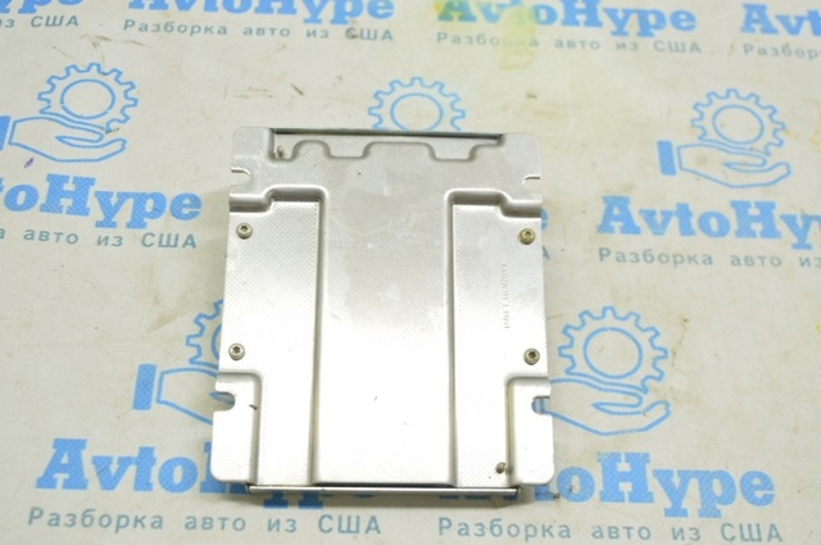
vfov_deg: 25.0
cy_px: 272
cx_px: 410
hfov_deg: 36.9
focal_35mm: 54
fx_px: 1230
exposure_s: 1/20
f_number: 5.6
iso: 400
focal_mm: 36
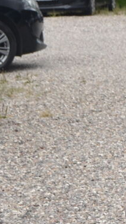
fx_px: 1474
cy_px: 98
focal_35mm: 249
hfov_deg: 4.6
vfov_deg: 8.7
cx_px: 464
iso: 100
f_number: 7.1
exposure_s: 1/200
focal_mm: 31
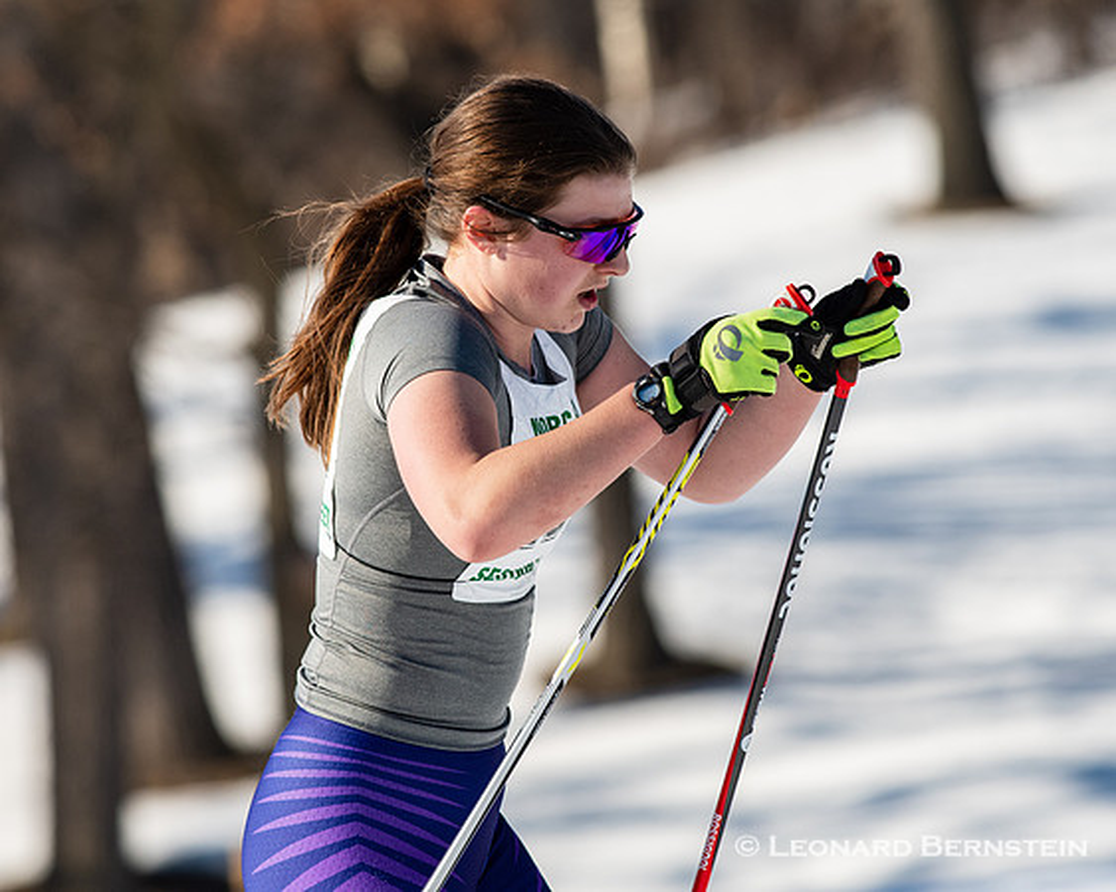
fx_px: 16734
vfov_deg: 3.1
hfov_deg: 3.8
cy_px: 446
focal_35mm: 507
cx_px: 523
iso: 400
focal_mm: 300
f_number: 5.6
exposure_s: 1/2000
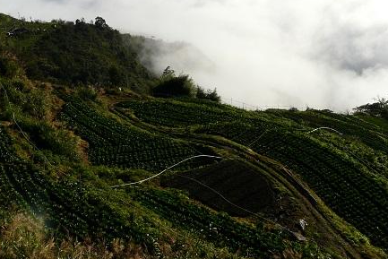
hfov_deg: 45.4
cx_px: 188
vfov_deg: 30.4
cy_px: 47
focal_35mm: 43
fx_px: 464
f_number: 7.1
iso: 100
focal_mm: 4.6
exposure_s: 1/400
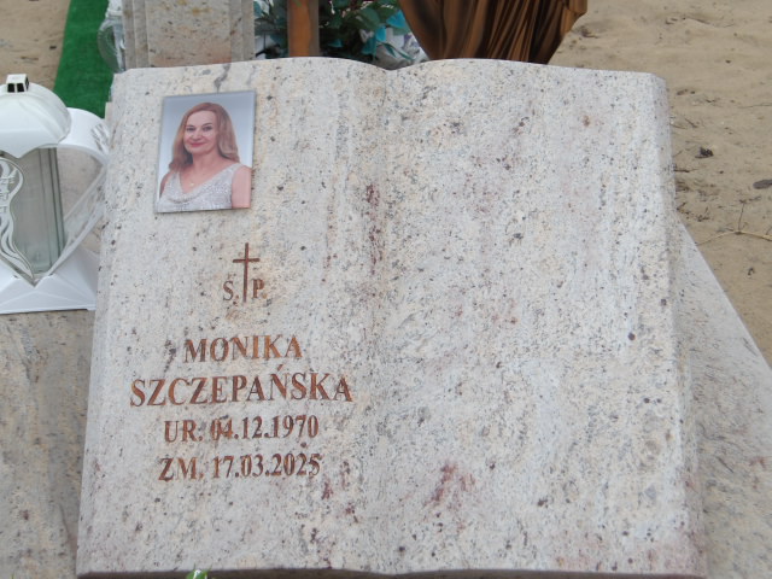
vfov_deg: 21.0
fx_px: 1561
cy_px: 290
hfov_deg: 27.8
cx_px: 386
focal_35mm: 70
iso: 100
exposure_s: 1/245
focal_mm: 12.5
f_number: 4.9
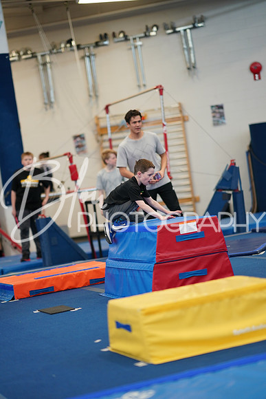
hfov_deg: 16.1
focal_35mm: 85
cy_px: 200
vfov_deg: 23.9
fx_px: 941
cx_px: 133
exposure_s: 1/500
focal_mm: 85
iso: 800
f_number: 1.4
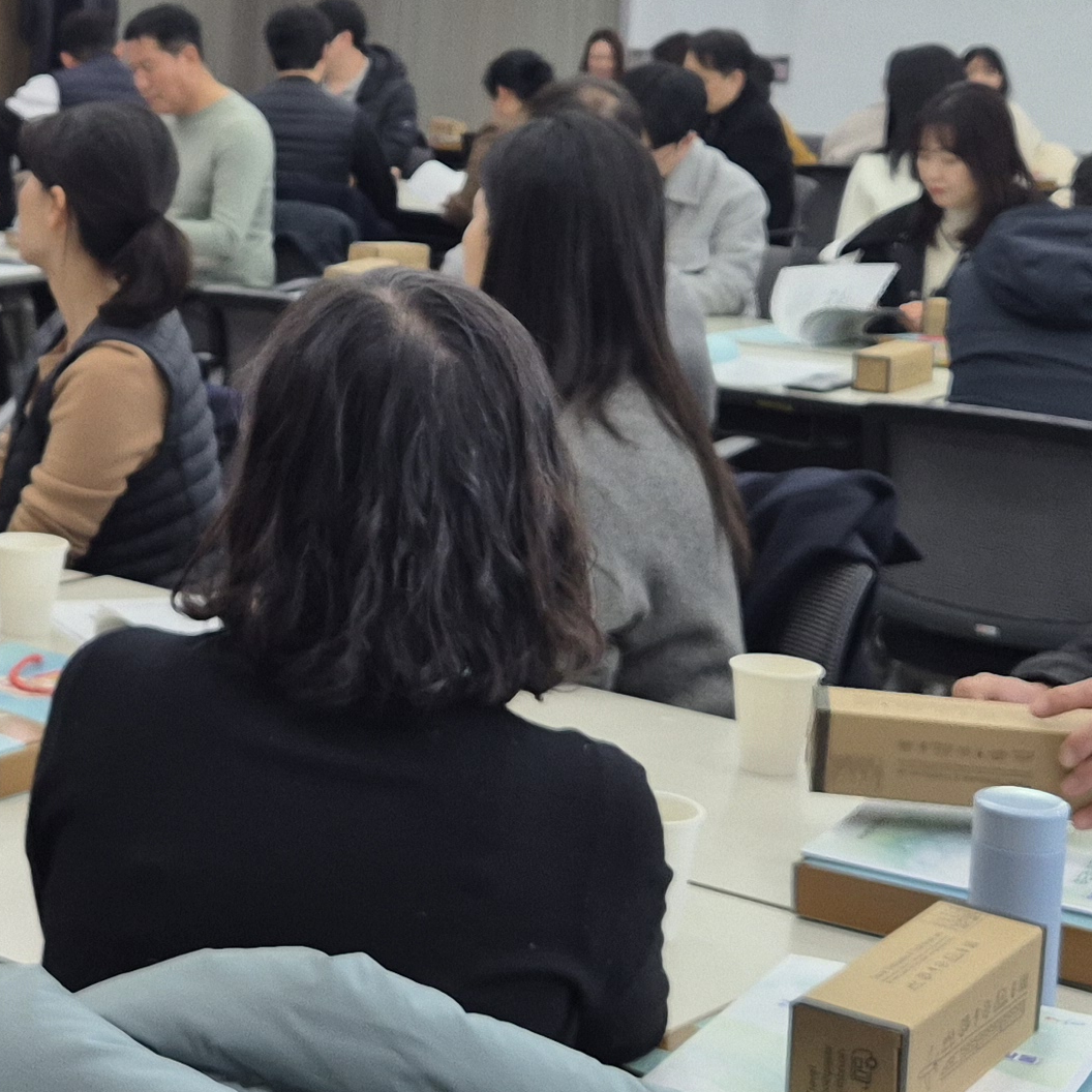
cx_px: 200
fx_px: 2748
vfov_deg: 22.3
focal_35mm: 77
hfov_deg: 22.1
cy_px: 315
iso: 100
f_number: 1.8
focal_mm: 5.4
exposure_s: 1/120
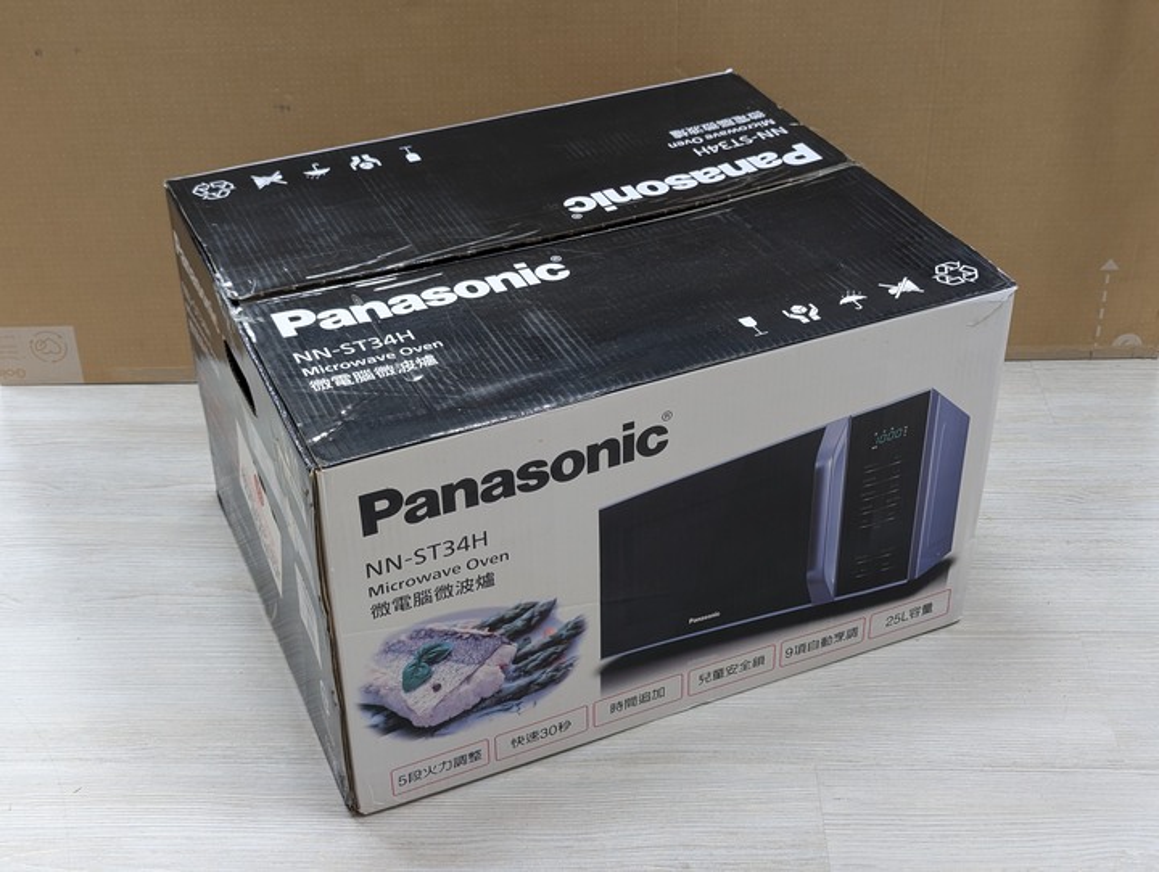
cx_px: 580
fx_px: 1609
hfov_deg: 39.6
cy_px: 436
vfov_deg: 30.3
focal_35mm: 48
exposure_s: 1/24
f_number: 1.85
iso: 44
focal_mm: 6.81
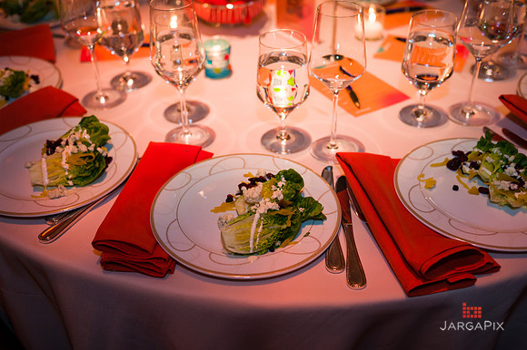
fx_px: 585
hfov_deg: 48.5
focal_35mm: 40
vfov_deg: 33.4
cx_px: 264
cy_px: 175
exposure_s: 1/200
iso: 1600
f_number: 3.2
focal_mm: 40
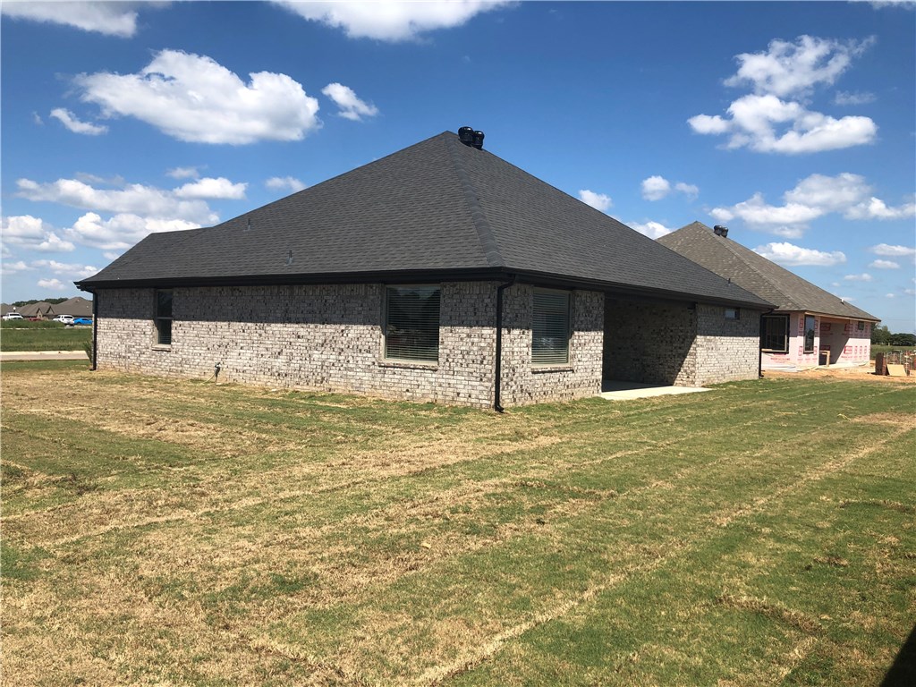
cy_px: 344
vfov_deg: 49.7
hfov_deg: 63.4
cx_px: 458
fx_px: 741
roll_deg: -1.2
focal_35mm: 28
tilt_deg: -0.4
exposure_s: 1/2288
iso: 20
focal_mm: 3.99
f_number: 1.8
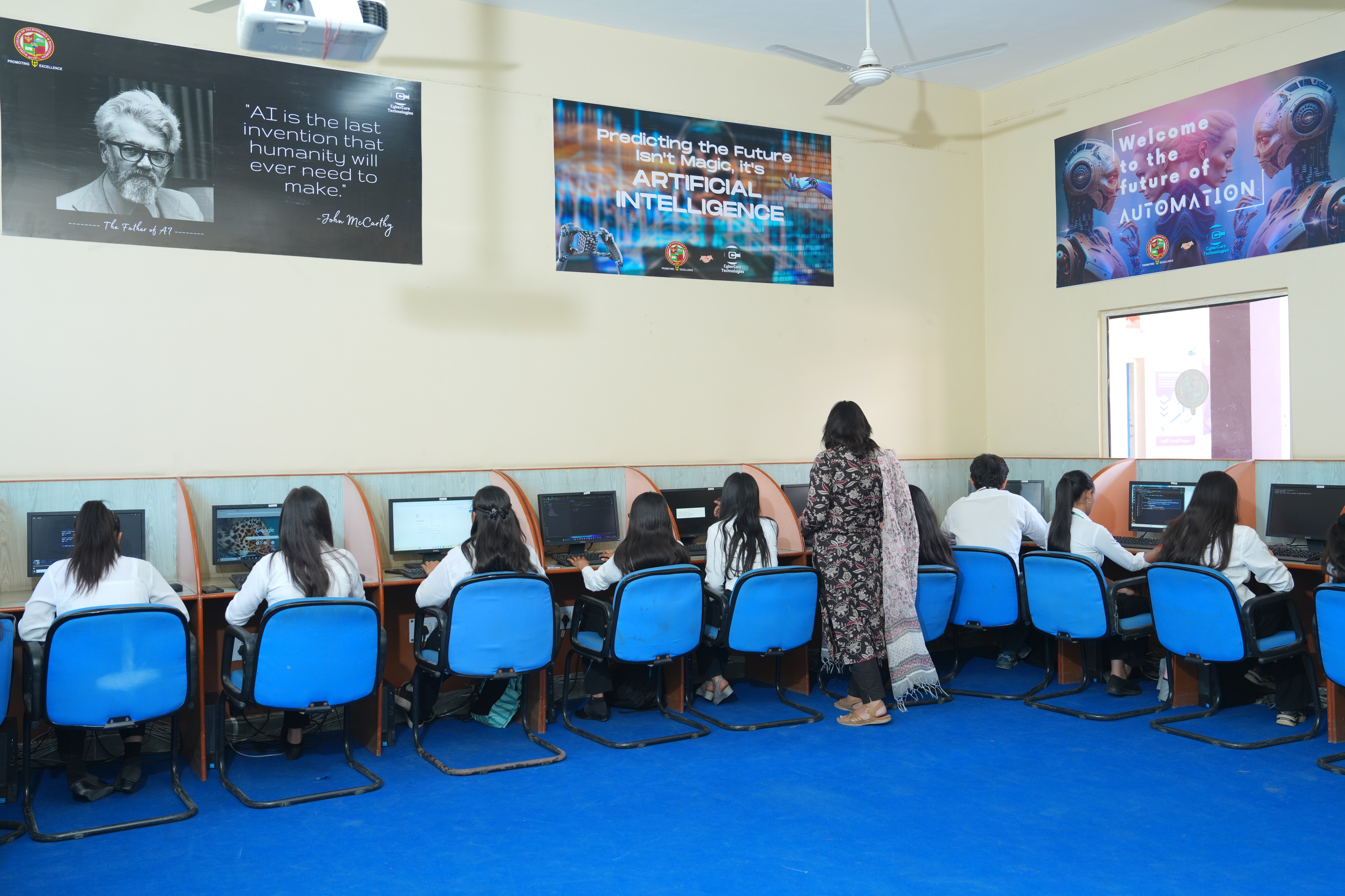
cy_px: 448
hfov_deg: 57.2
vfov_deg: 40.0
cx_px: 672
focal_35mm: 33
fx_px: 1233
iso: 500
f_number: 4.5
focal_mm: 33
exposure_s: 1/40
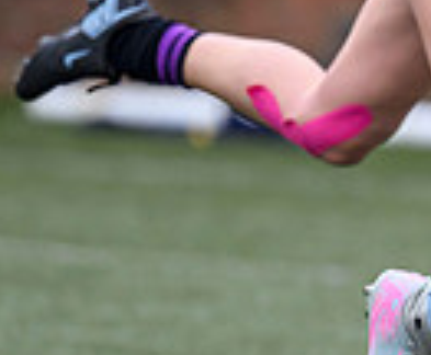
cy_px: 40
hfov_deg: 1.0
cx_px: 771
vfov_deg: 0.8
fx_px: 25741
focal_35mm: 1994
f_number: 3.5
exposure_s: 1/1600
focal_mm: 400
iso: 640
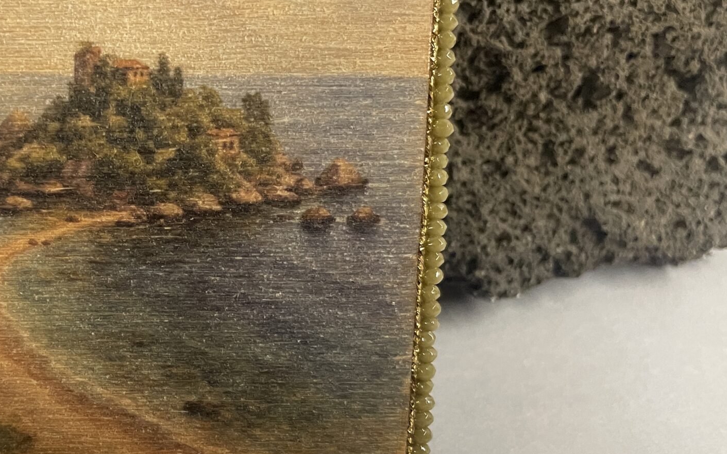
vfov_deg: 25.7
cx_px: 87
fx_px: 991
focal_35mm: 50
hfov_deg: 37.9
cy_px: 313
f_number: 1.6
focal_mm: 4.2
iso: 200
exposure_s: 1/50
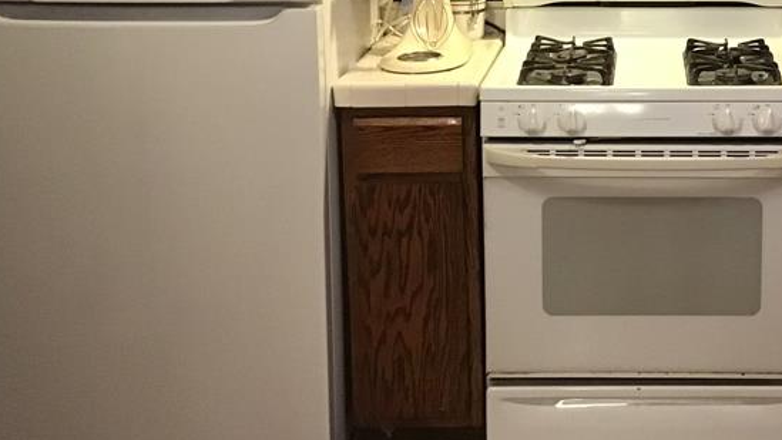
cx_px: 644
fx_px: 1307
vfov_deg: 18.8
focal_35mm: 63
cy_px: 36
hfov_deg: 32.3
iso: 200
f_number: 2.4
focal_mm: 3.3
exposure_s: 1/20
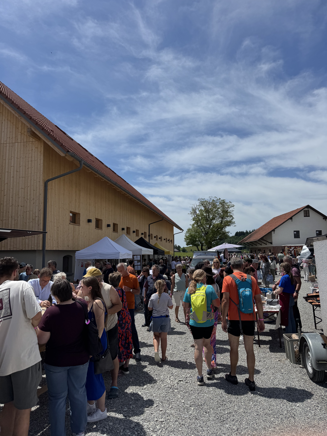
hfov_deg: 56.8
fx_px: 302
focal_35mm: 24
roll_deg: -0.4
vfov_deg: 71.6
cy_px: 218
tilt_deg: +5.8
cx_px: 164
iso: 80
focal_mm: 6.76
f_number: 1.78
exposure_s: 1/9009
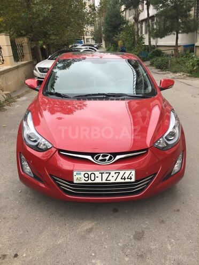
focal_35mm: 29
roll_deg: +3.4
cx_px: 100
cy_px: 132
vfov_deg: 61.7
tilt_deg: -22.0
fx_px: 222
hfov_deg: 48.2
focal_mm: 4.15
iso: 50
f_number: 2.2
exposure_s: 1/100
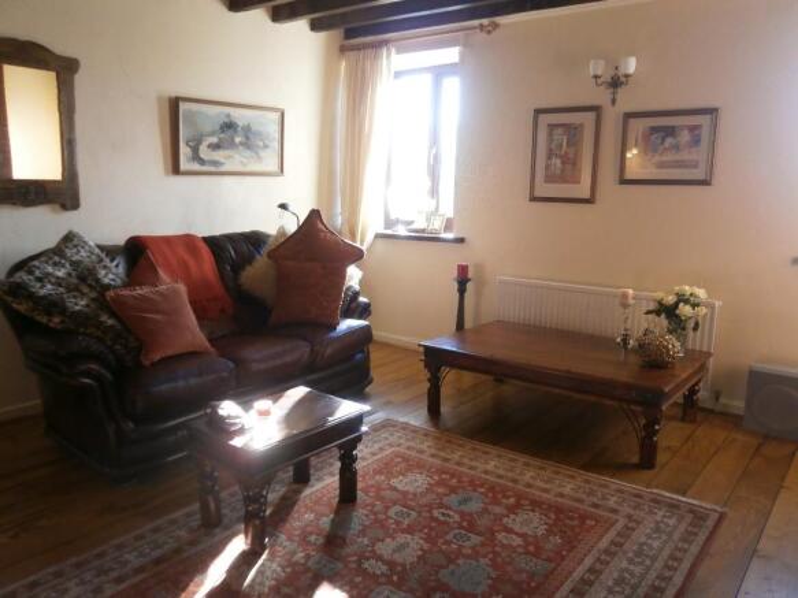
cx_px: 399
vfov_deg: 53.0
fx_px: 599
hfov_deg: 67.3
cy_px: 299
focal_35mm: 26
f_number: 2.8
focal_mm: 4.7
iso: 125
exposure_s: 1/30
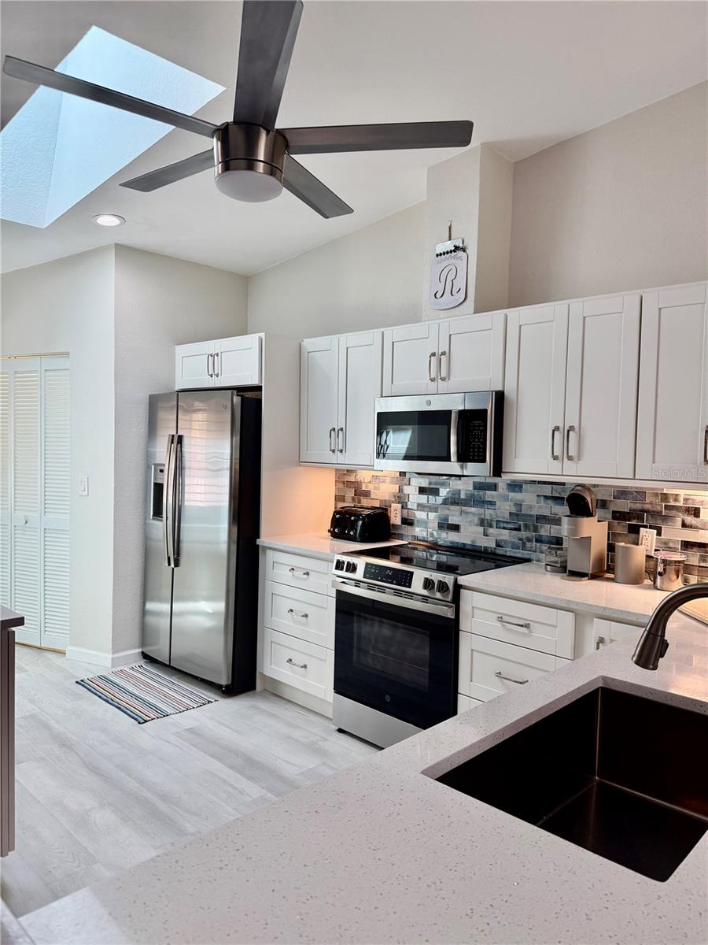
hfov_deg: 56.8
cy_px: 472
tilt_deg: -2.4
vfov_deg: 71.6
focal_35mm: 24
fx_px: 654
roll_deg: -1.5
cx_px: 354
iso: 125
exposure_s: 1/240
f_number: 1.78
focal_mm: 6.76
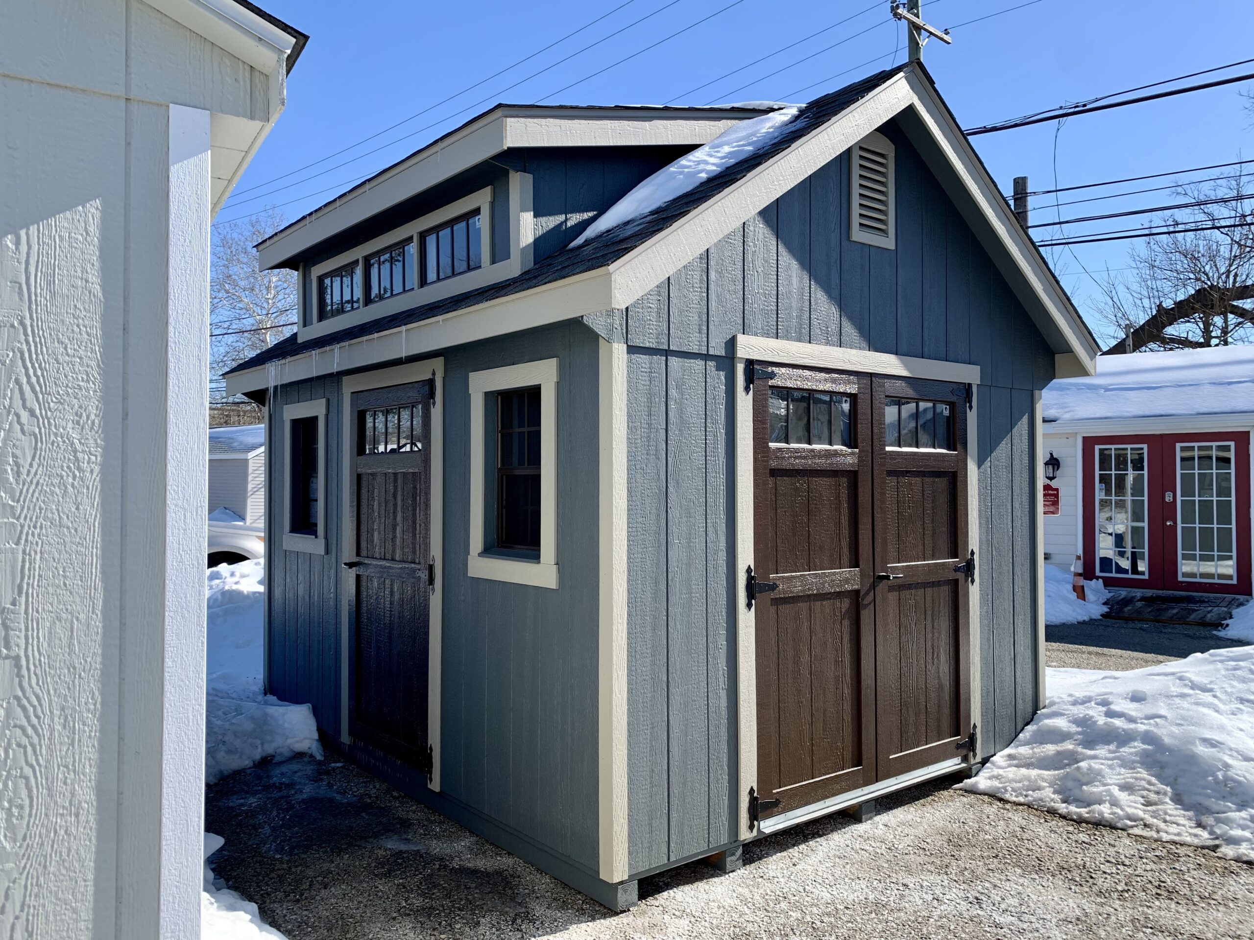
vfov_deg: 53.1
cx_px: 627
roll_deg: -0.7
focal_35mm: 26
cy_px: 470
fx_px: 942
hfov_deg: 67.3
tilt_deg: +2.2
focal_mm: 4.25
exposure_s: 1/1812
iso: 25
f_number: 1.8
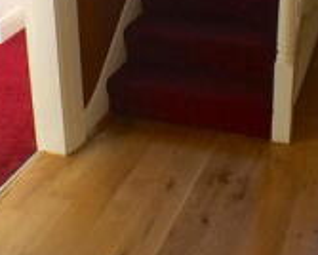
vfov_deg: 14.5
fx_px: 961
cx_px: 161
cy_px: -69
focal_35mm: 102
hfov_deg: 18.8
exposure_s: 1/30
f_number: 2.2
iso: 64
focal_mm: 4.12
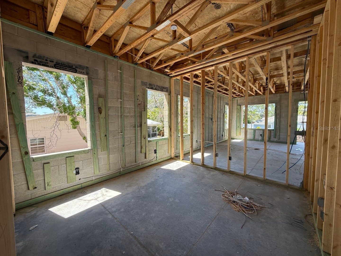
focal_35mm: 14
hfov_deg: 102.1
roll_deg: +0.2
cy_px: 128
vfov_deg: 85.7
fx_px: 138
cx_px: 170
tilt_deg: -4.6
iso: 64
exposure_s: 1/232
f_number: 2.2
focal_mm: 2.22
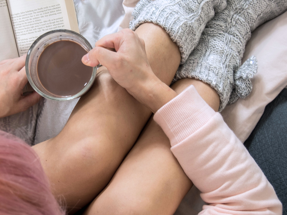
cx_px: 76
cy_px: 98
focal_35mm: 82
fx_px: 680
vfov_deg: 18.0
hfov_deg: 23.6
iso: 100
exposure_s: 1/10
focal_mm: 25
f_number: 4.5
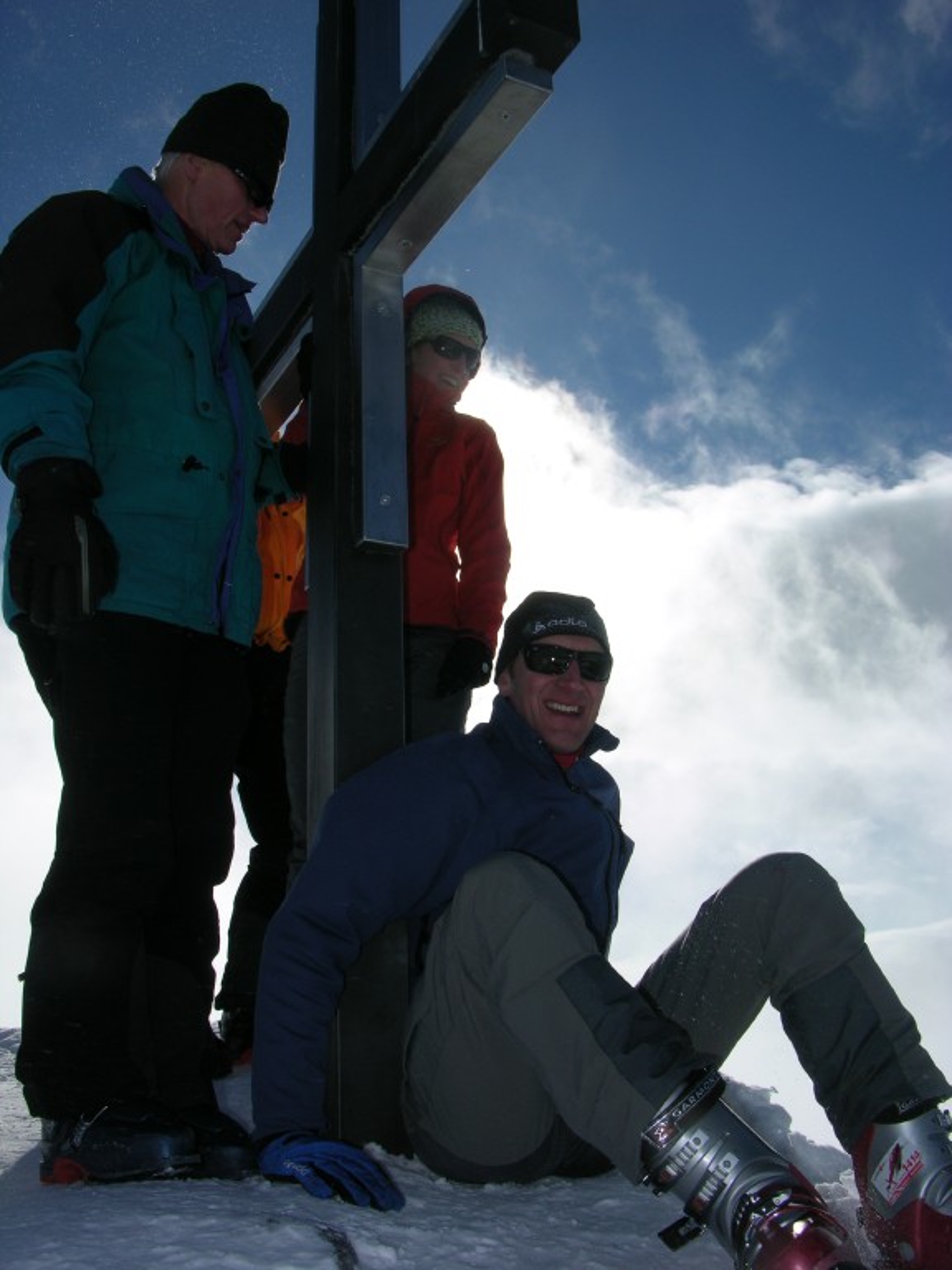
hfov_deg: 40.7
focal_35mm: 35
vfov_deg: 52.6
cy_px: 635
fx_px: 1283
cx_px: 476
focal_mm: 8.9
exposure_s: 1/557
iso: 50
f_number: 8
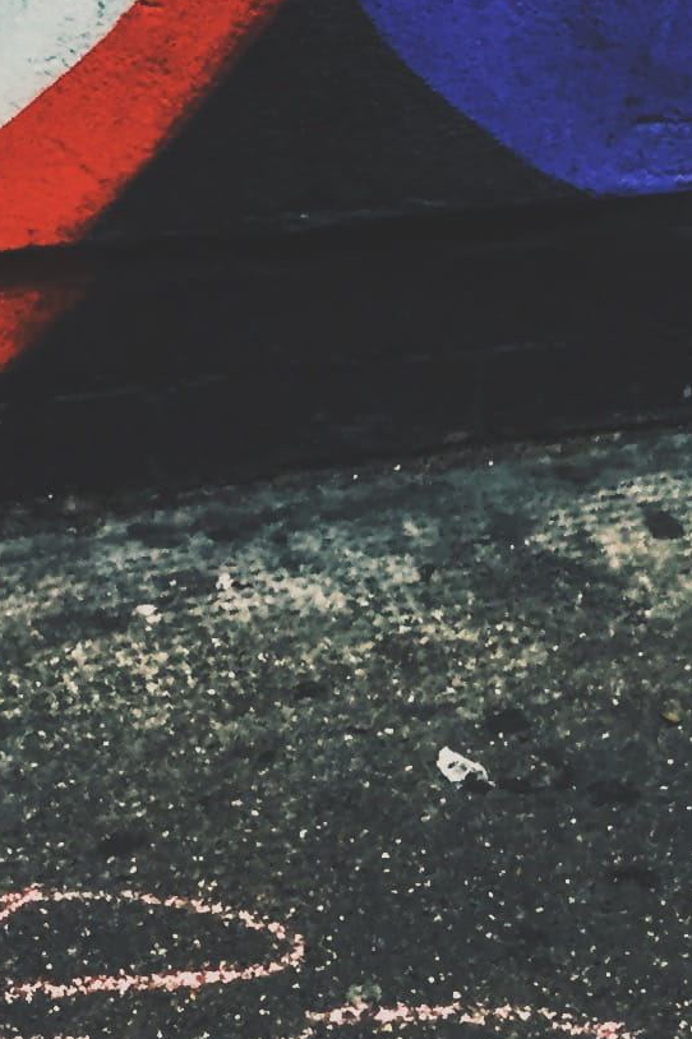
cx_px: 463
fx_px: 3492
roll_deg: -0.7
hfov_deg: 11.3
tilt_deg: -37.1
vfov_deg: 16.3
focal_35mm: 121
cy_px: 1200
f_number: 2.2
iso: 64
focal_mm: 4.15
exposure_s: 1/33
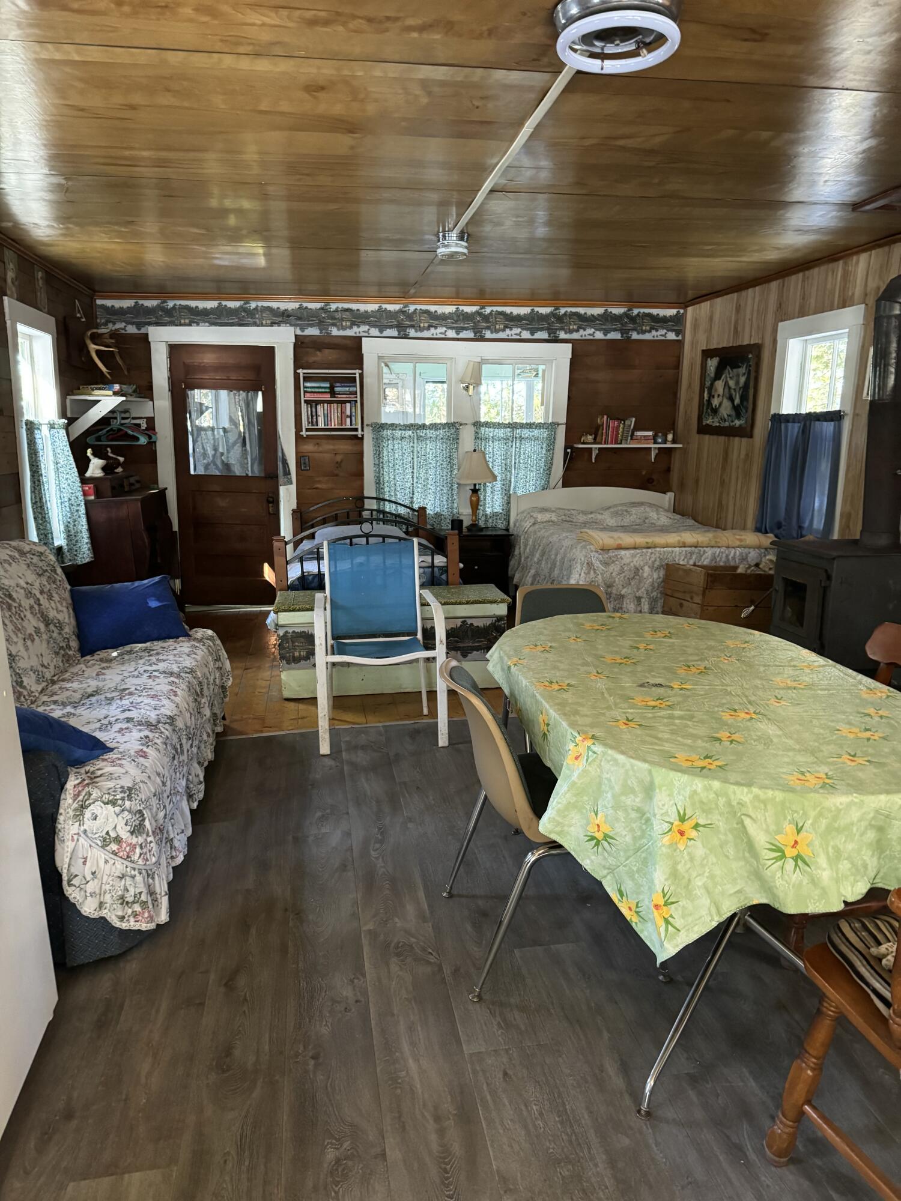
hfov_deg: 56.8
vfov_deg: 71.6
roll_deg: +1.0
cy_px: 600
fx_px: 833
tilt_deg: -8.9
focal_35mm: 24
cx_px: 450
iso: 1000
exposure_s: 1/40
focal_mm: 6.76
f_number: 1.78
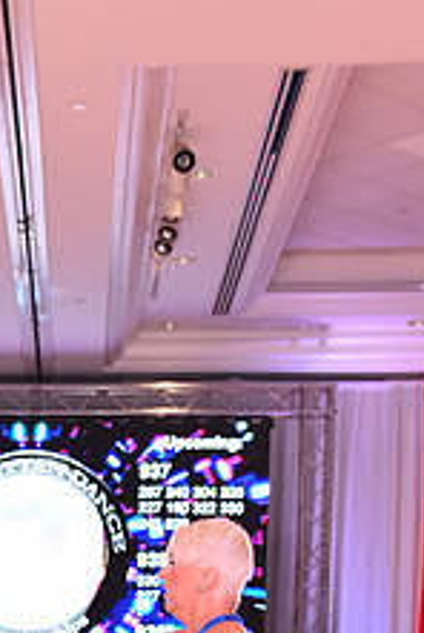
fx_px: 2307
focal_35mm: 131
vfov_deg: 15.0
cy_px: 779
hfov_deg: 10.4
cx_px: -47
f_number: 5
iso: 2500
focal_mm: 50
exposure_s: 1/320
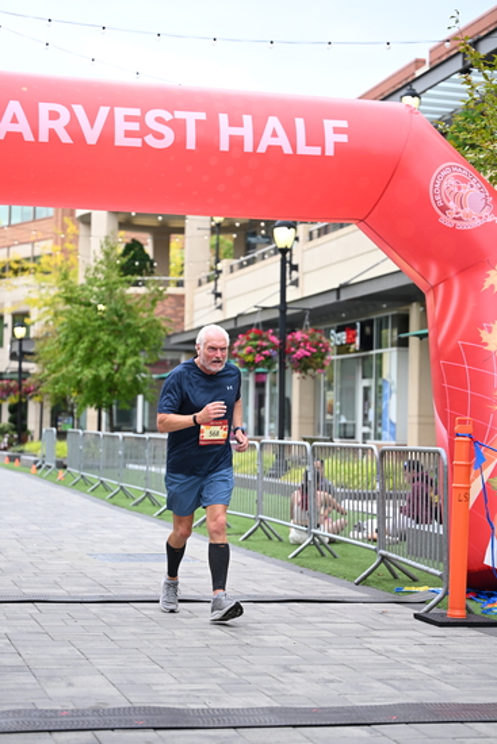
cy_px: 372
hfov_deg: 19.2
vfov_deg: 28.4
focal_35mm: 71
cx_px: 248
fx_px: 1469
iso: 640
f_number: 2.8
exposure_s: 1/1250
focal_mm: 71
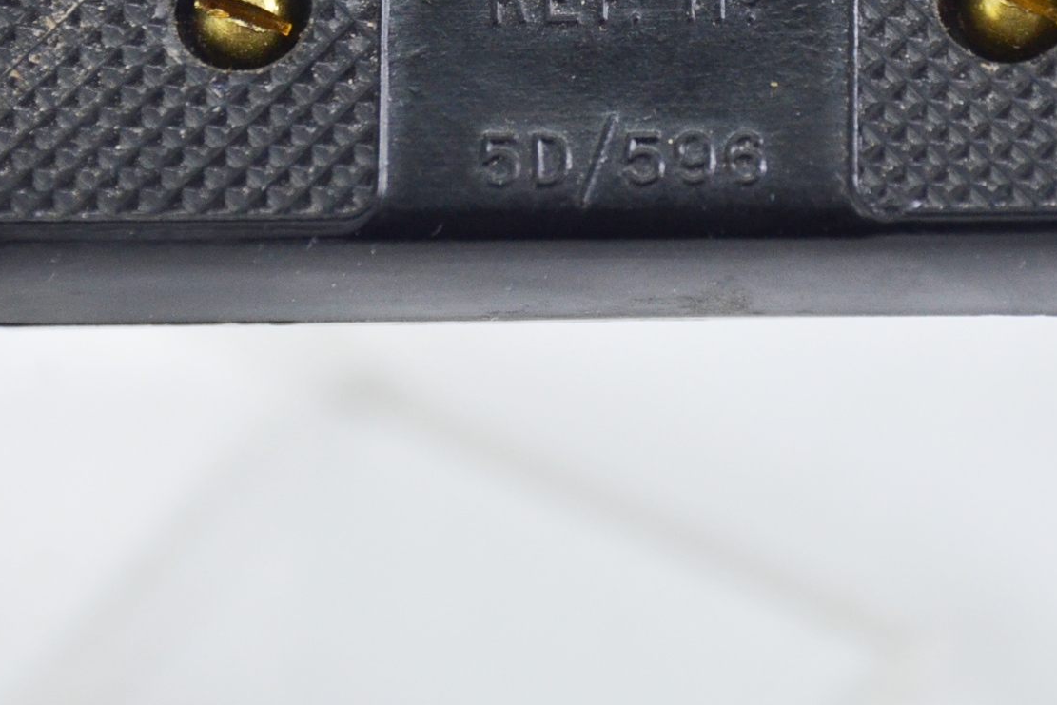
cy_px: -40
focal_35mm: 448
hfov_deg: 4.6
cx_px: 643
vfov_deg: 3.1
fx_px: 13158
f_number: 5.6
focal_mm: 135
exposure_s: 1/250
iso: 720
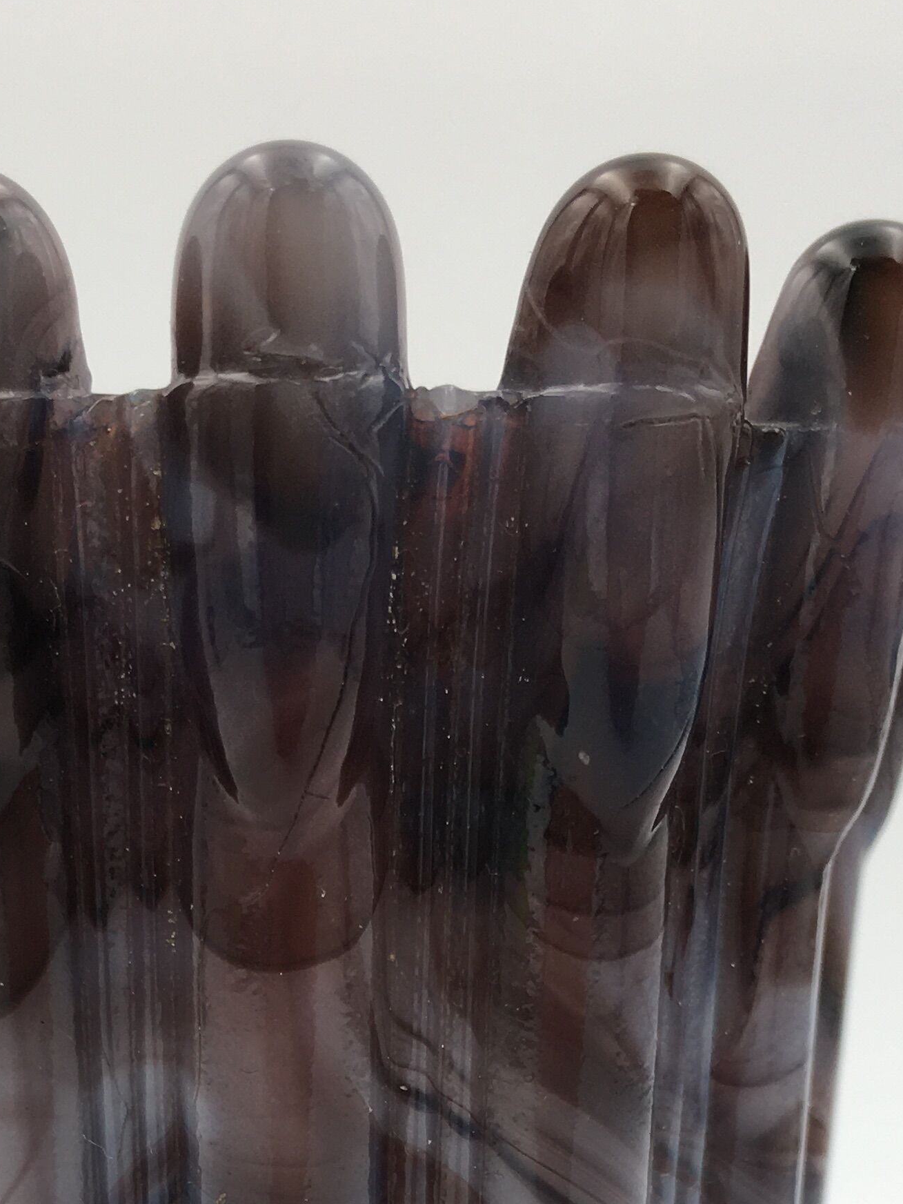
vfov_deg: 26.6
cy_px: 1336
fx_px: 2330
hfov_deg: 21.9
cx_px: 339
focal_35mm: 67
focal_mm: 4.15
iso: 25
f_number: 2.2
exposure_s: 1/106
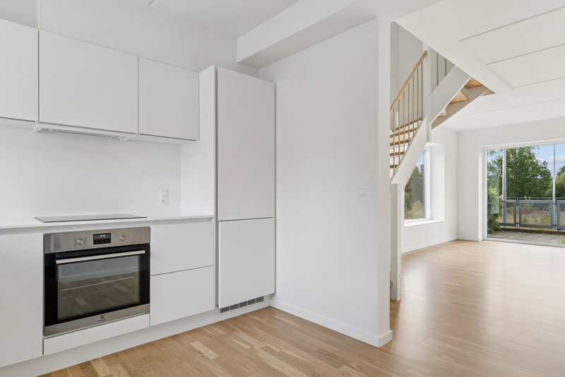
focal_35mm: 22
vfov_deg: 57.8
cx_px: 282
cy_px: 188
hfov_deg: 79.2
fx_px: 341
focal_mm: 14.5
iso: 200
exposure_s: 1/25
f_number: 8
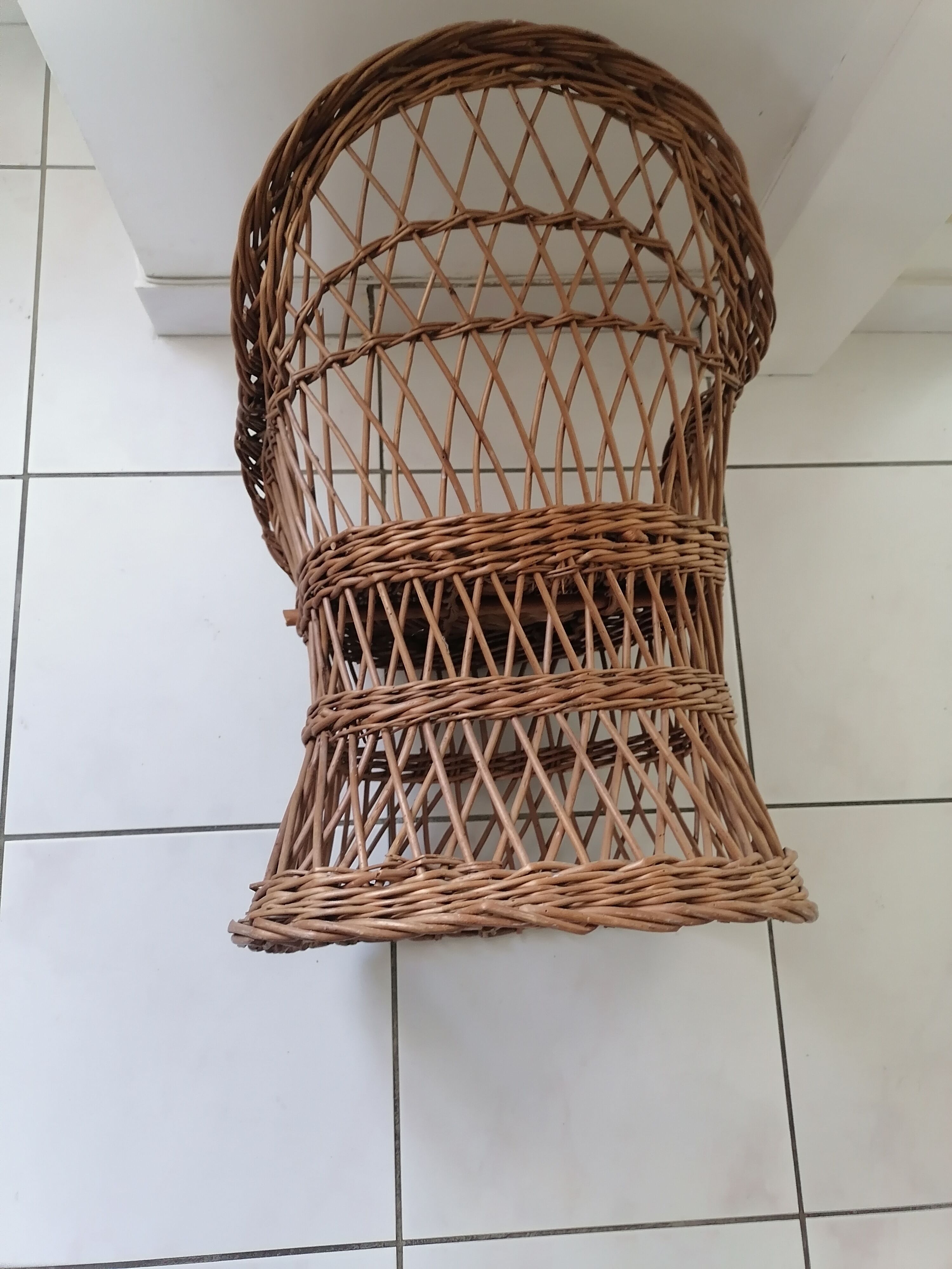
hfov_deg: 51.4
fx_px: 990
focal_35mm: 27
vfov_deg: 65.3
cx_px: 476
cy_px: 634
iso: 200
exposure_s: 1/33.3
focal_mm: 5.3
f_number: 1.8
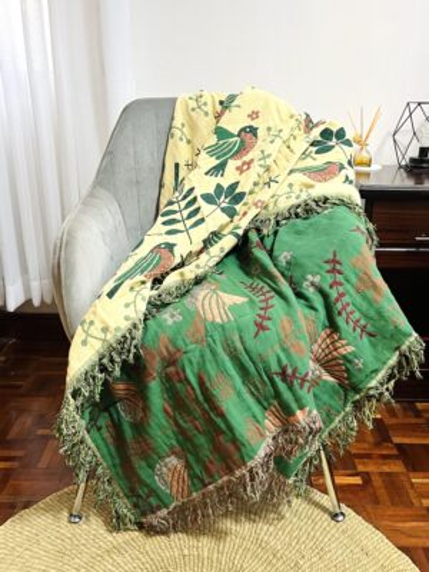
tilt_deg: -20.6
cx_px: 214
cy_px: 286
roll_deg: -0.1
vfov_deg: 67.3
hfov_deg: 53.1
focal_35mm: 26
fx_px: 430
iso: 320
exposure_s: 1/50
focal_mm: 5.1
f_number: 1.6
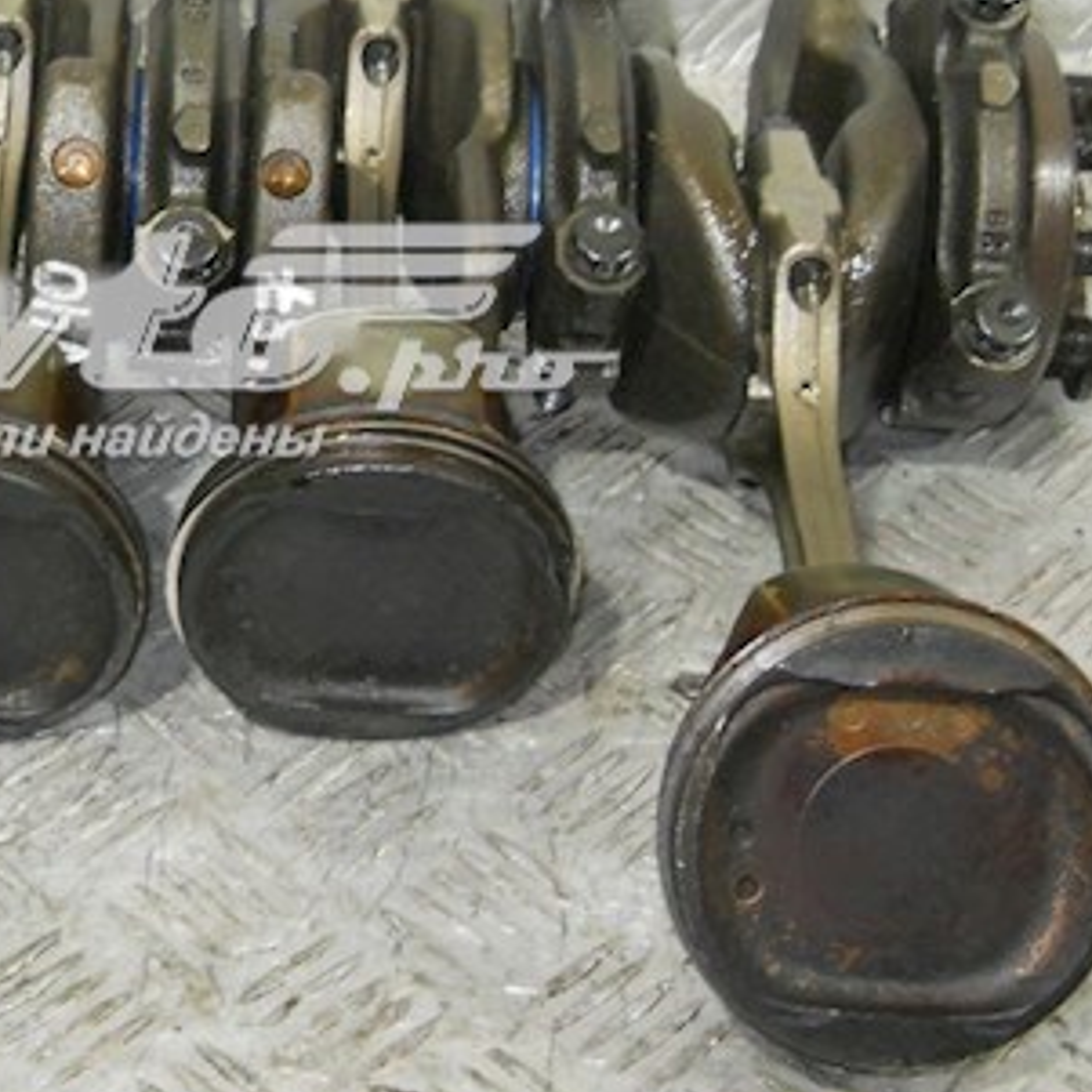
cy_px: 334
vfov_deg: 22.3
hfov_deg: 22.1
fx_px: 2748
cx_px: 181
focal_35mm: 77
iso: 320
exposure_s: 1/30
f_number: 3.1
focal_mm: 6.72
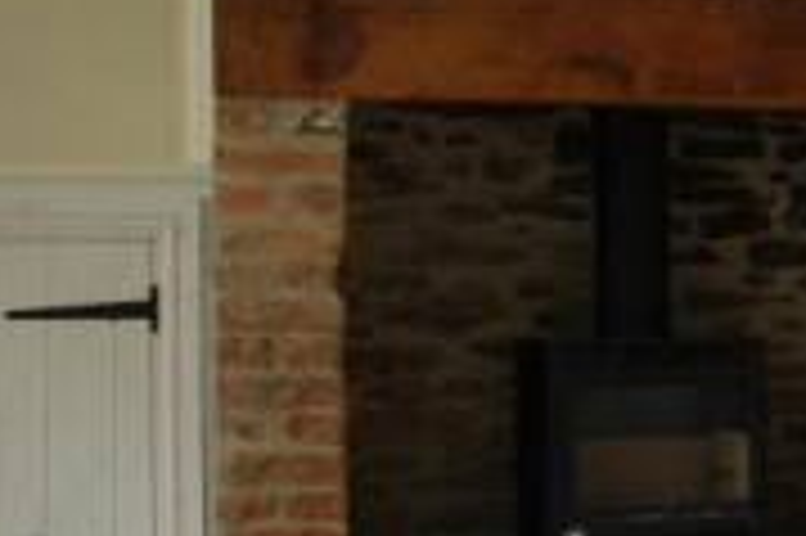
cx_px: 1022
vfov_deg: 13.8
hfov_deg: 19.2
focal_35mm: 99
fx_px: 2214
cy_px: 203
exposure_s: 1/80
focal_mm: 18
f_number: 4.5
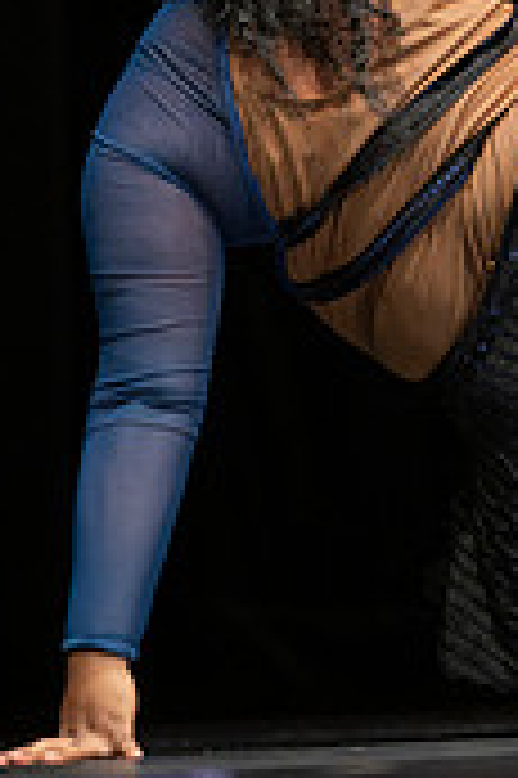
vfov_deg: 4.0
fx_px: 11223
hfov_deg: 2.6
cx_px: 394
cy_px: -117
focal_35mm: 519
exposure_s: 1/250
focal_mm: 200
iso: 1600
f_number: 2.8
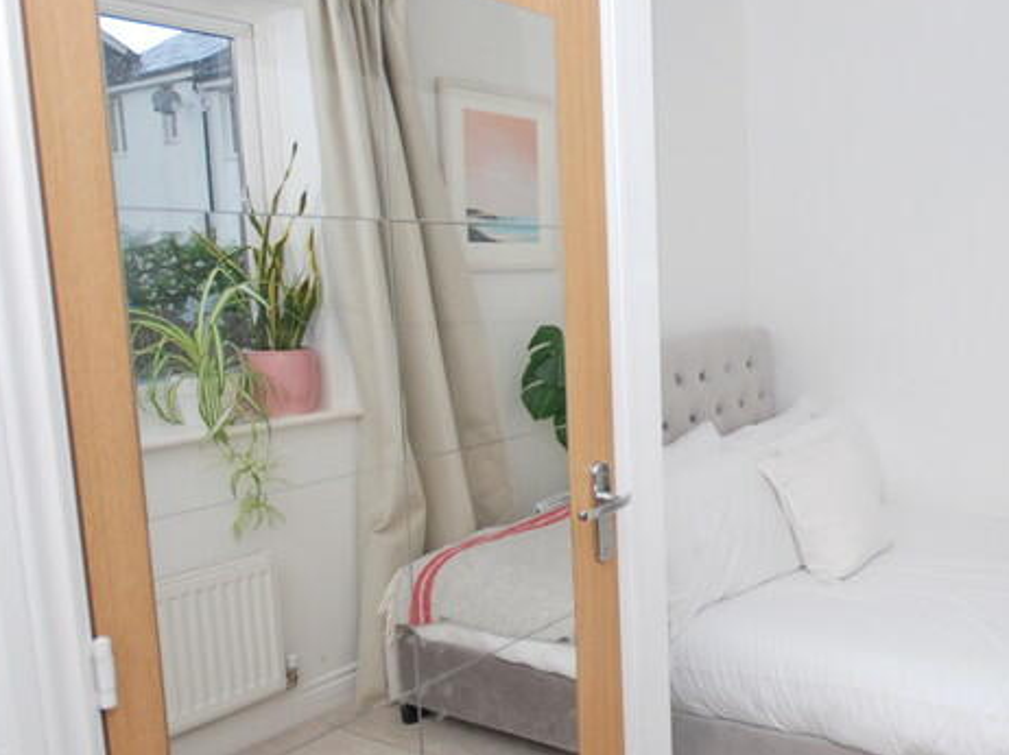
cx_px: 880
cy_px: 387
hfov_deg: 51.2
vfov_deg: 44.1
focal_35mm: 32
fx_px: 932
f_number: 4
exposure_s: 1/60
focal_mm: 10
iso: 200
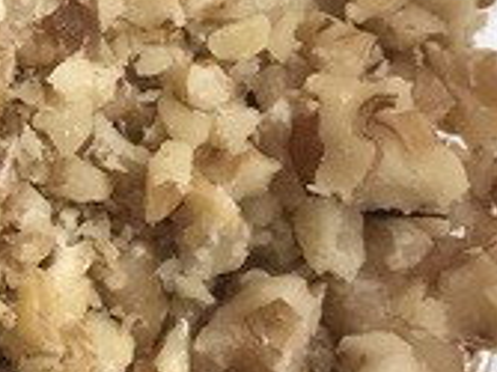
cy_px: 143
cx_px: -452
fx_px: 2468
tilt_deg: -67.6
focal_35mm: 172
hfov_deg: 10.7
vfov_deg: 8.6
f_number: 1.8
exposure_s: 1/100
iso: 32
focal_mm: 3.99
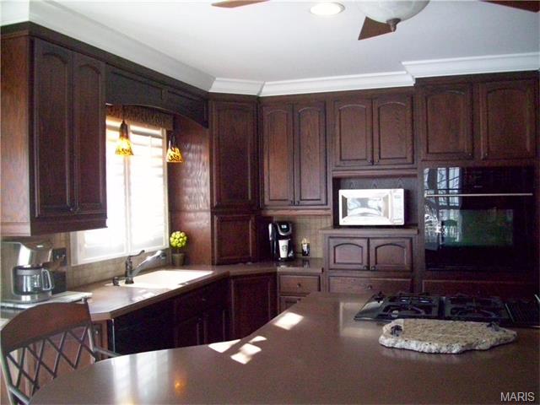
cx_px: 270
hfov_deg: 56.8
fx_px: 499
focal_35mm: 32
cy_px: 202
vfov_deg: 44.2
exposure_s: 1/50
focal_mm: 5.7
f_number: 2.9
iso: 640
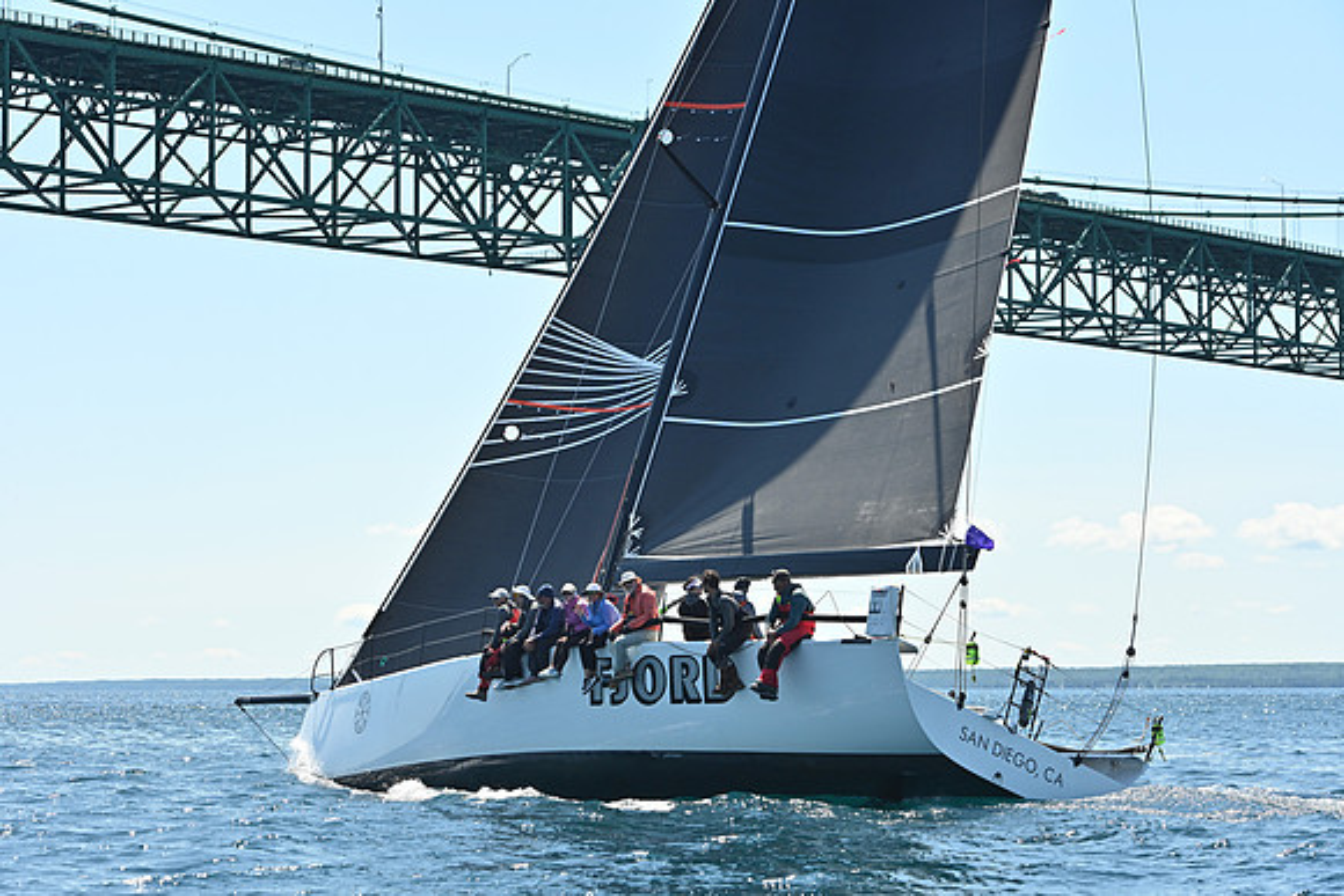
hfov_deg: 21.5
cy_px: 448
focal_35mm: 95
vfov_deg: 14.4
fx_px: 3547
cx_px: 672
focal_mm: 95
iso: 320
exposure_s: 1/1000
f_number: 7.1
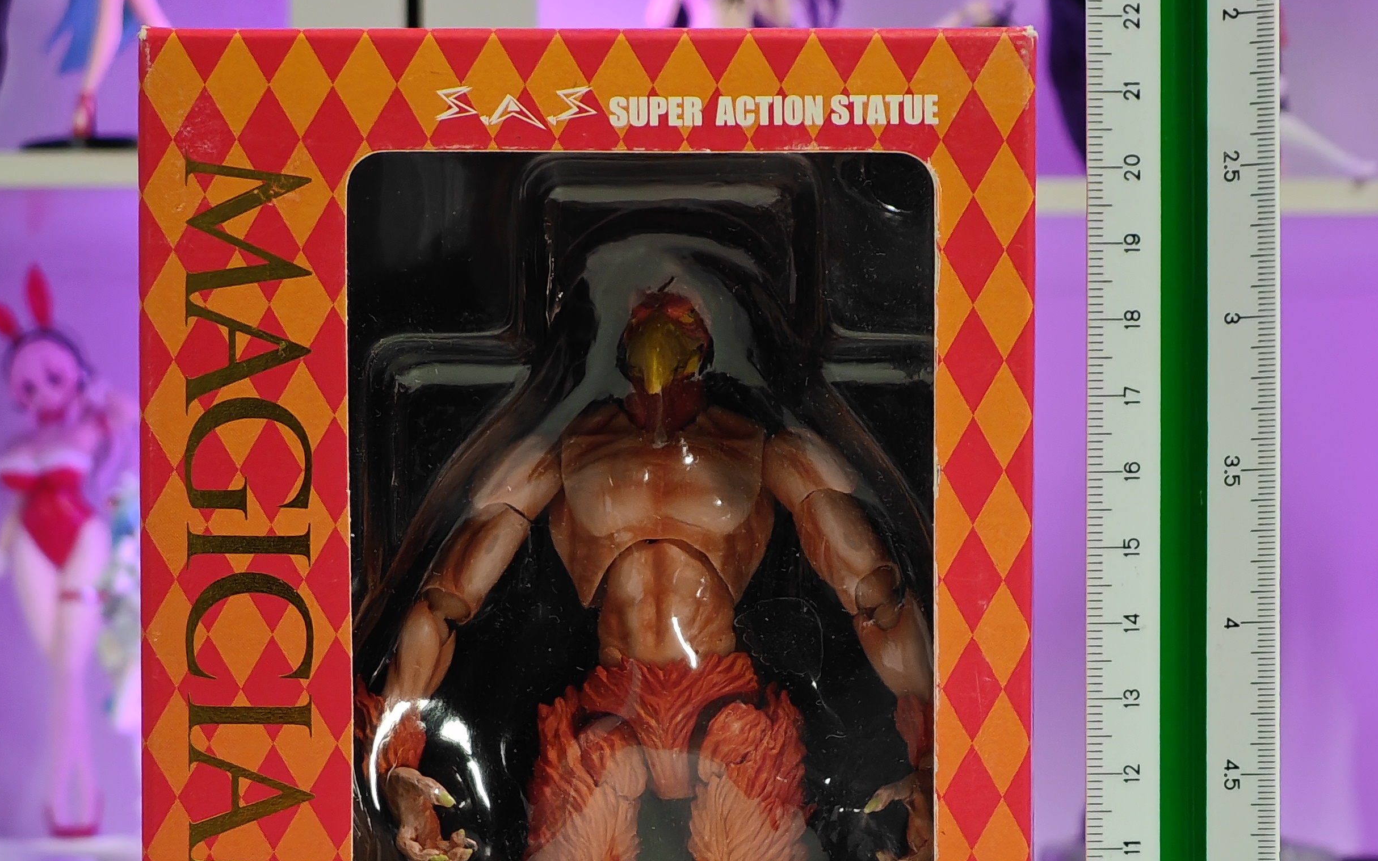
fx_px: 4281
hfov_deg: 18.3
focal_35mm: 114
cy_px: 884
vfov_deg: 11.4
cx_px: 690
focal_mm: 7.48
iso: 1000
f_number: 2.4
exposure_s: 1/33.3
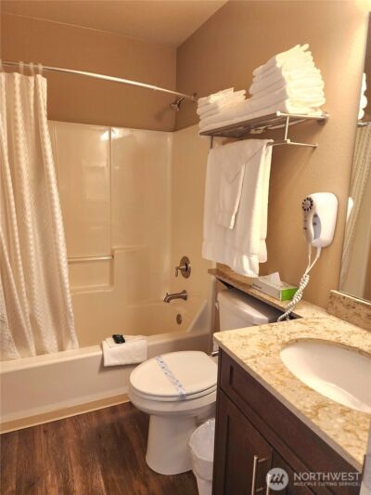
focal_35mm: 23
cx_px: 186
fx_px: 329
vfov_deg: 73.9
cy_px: 248
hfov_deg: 58.9
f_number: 1.8
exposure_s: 1/120
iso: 400
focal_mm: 6.4
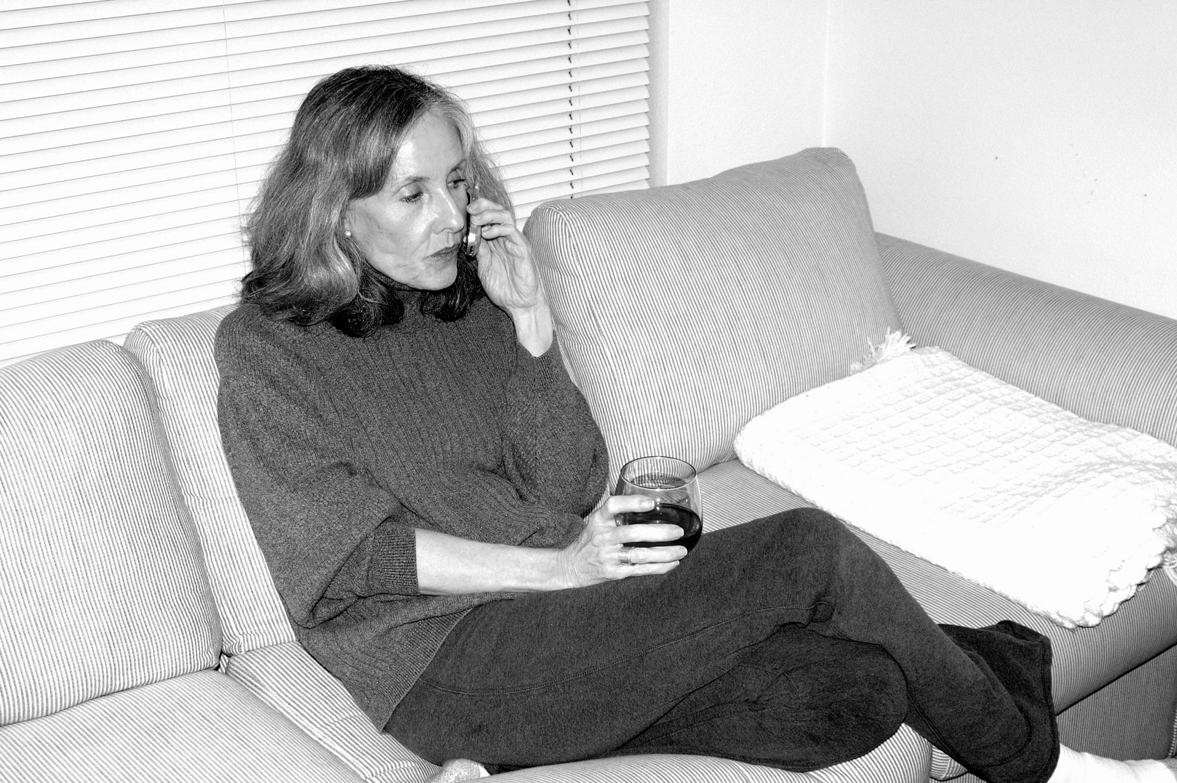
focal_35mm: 48
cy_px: 392
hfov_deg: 41.1
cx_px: 588
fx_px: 1568
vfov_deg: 28.0
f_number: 5
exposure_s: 1/60
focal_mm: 32
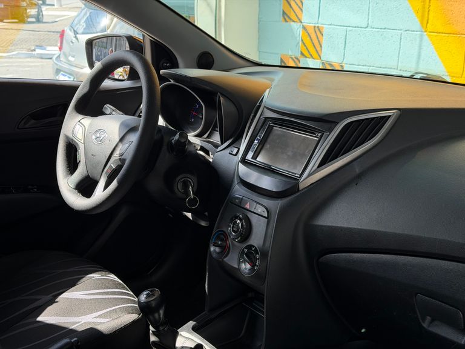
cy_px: 174
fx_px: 645
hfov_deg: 39.7
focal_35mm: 48
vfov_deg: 30.3
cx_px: 232
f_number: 1.78
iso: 80
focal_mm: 6.76
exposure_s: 1/259
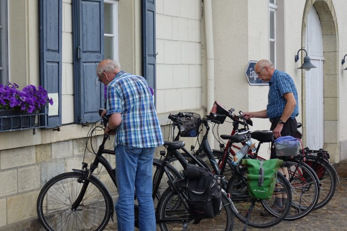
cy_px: 116
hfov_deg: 22.1
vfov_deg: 14.9
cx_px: 173
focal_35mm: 92
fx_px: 887
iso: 100
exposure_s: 1/200
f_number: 4
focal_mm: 33.41
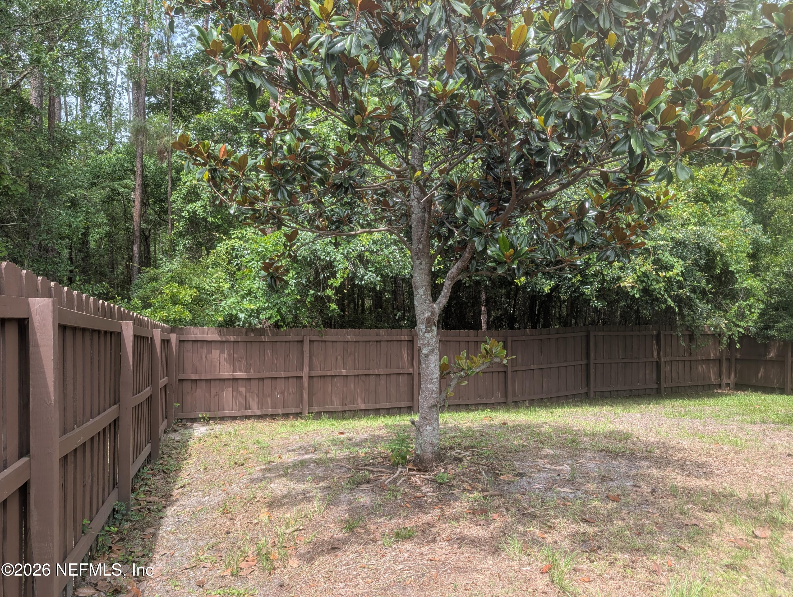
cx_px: 396
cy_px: 298
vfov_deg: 56.9
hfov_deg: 71.5
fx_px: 551
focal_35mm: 24
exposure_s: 1/2119
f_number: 1.68
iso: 20
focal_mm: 6.9
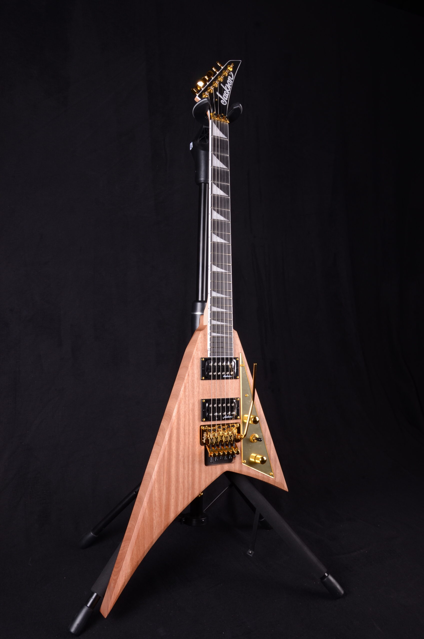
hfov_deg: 41.5
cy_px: 320
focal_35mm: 32
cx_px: 212
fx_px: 559
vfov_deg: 59.6
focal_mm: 21
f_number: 13
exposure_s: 1/200
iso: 200
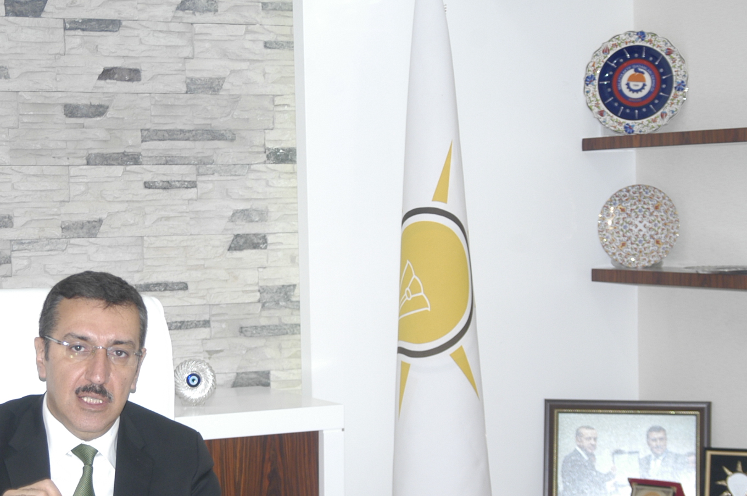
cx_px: 193
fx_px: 1741
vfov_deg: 16.2
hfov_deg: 24.0
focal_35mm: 84
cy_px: 320
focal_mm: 34
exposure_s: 1/60
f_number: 3.8
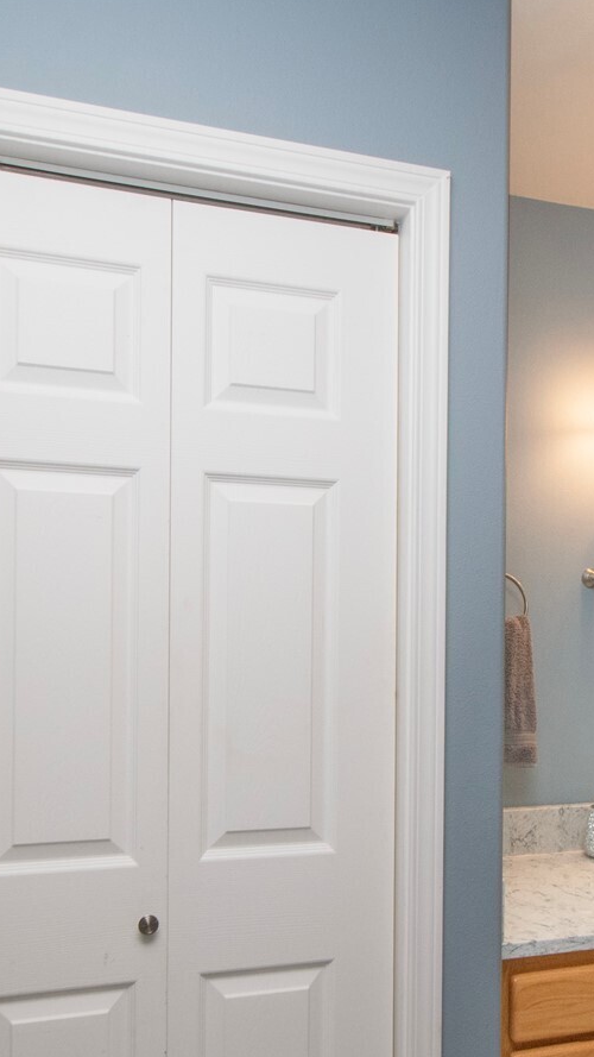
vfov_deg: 63.7
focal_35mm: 30
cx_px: 351
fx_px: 840
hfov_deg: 38.8
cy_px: 637
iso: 800
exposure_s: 1/60
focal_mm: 10
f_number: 13
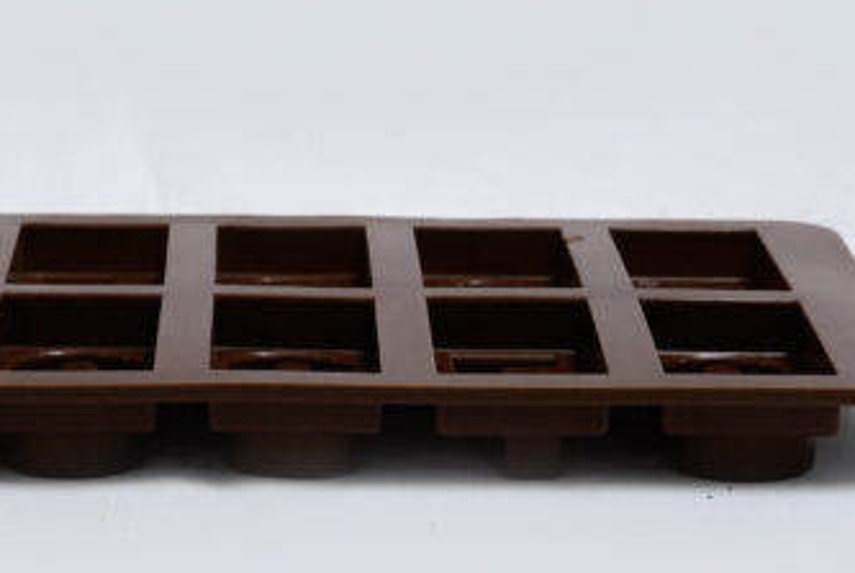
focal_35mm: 147
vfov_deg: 9.4
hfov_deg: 13.9
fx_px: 3496
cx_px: 318
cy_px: 362
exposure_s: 1/160
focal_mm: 70
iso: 6400
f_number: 16
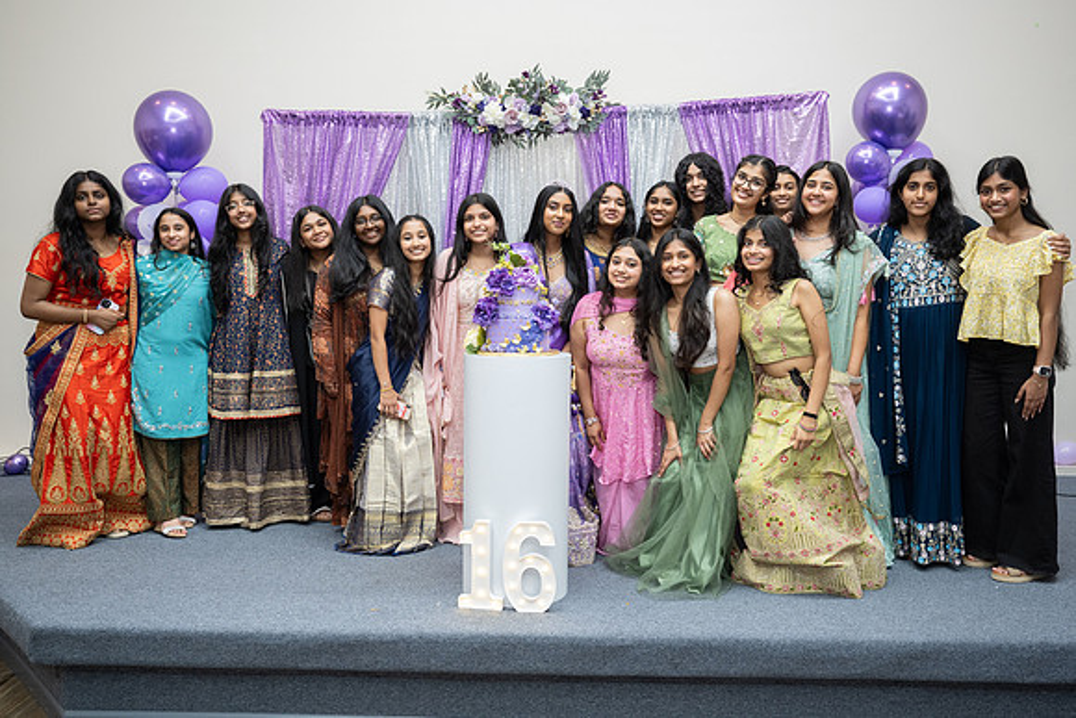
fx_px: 904
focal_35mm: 30
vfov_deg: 43.3
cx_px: 538
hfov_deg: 61.5
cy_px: 359
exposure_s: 1/160
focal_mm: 29.5
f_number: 3.5
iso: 800
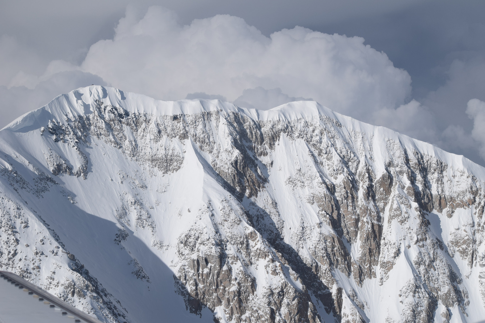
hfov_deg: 24.6
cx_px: 242
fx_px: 1111
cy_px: 162
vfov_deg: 16.6
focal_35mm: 82
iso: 200
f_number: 11
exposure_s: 1/500
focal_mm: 55
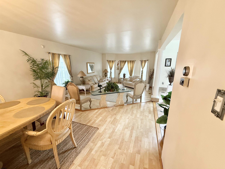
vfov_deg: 85.7
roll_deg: -0.7
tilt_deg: -11.7
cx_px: 112
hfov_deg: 102.1
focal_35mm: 14
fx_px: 91
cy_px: 84
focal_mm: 2.22
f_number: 2.2
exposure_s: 1/60
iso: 320
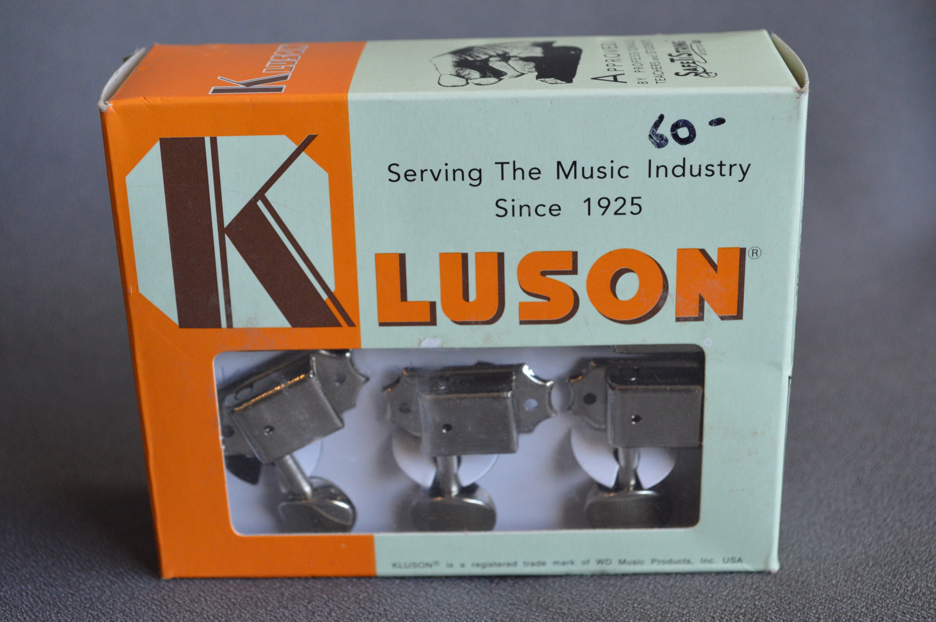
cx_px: 468
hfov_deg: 33.4
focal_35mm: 60
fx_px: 1559
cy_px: 311
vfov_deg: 22.6
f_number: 5.6
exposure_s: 1/125
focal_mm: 40
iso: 1600
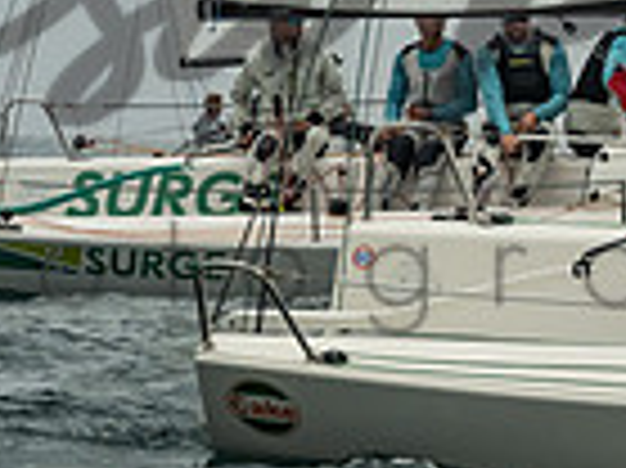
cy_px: -70
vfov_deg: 2.8
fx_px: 9450
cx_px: 802
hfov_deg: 3.8
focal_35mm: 523
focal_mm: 130
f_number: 9
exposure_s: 1/3200
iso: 800
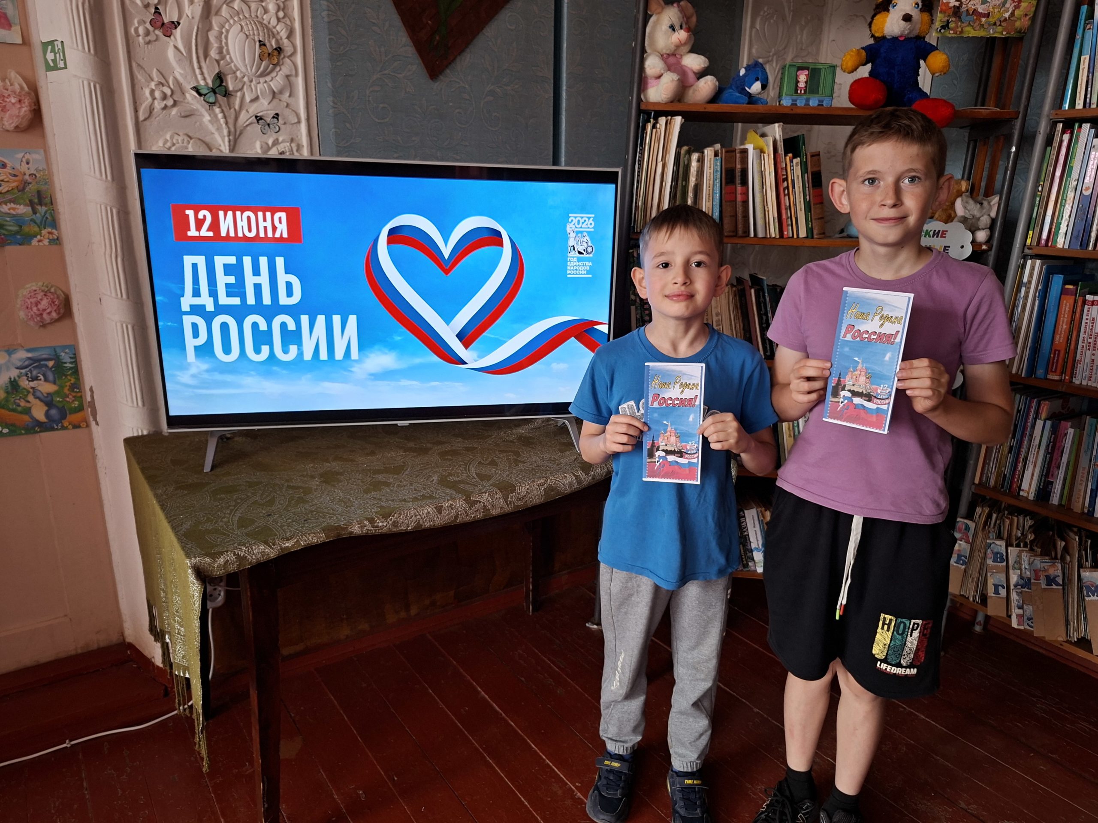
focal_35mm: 23
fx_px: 730
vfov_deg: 58.9
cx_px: 549
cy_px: 412
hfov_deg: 73.9
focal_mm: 5.54
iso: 160
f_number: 1.8
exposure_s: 1/50
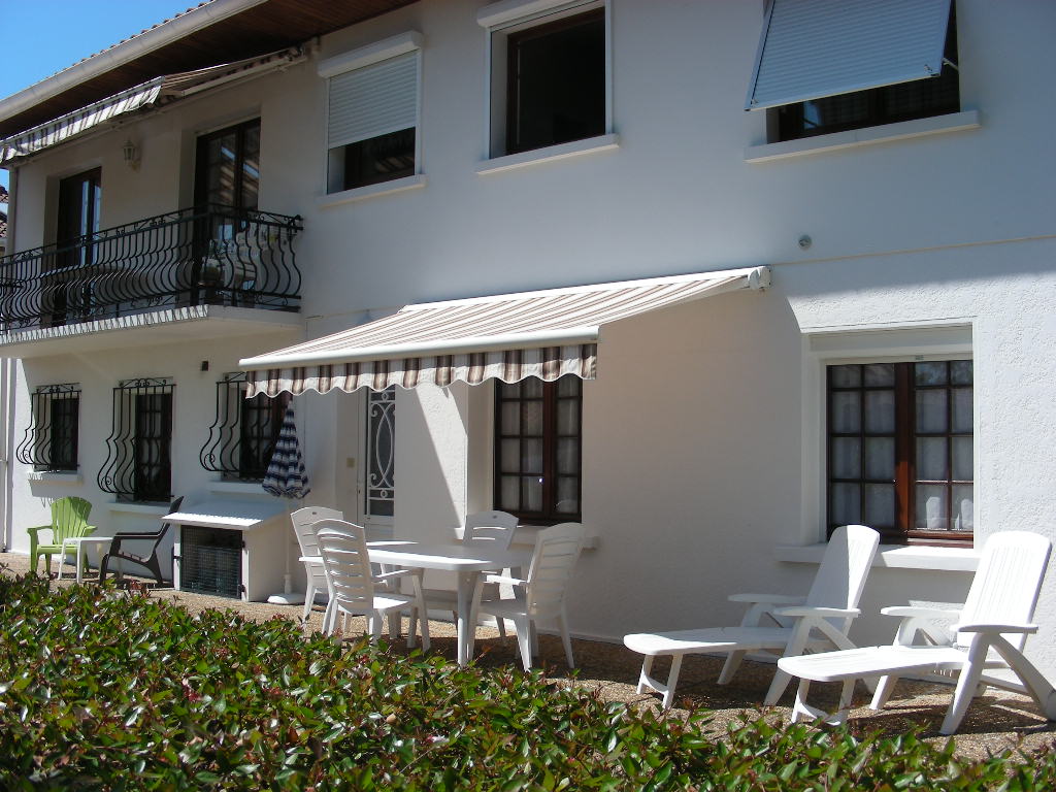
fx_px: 1159
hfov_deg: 49.0
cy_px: 396
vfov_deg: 37.7
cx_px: 528
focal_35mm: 38
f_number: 4
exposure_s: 1/547
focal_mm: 6.3
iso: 50
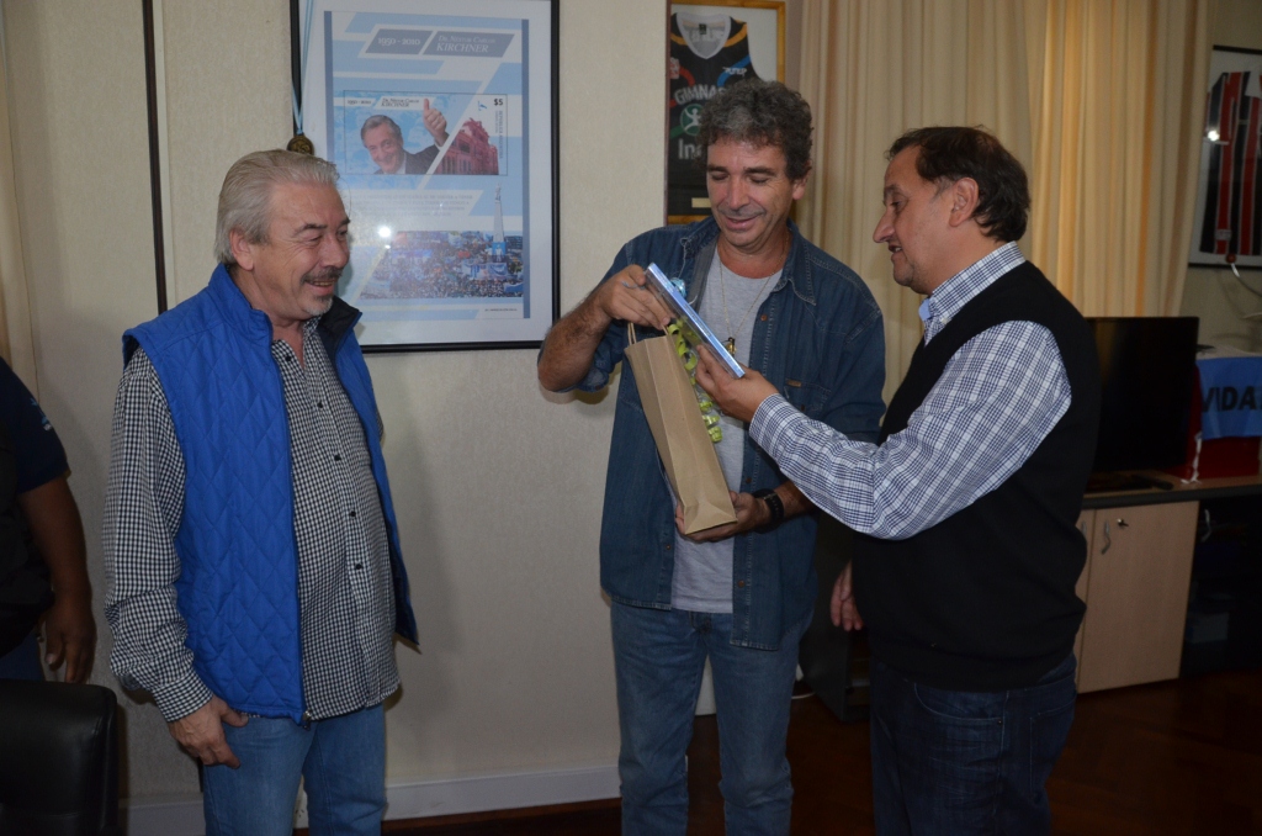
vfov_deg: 47.7
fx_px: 944
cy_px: 418
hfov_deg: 67.5
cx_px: 631
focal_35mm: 27
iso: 800
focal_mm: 18
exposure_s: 1/60
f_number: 5
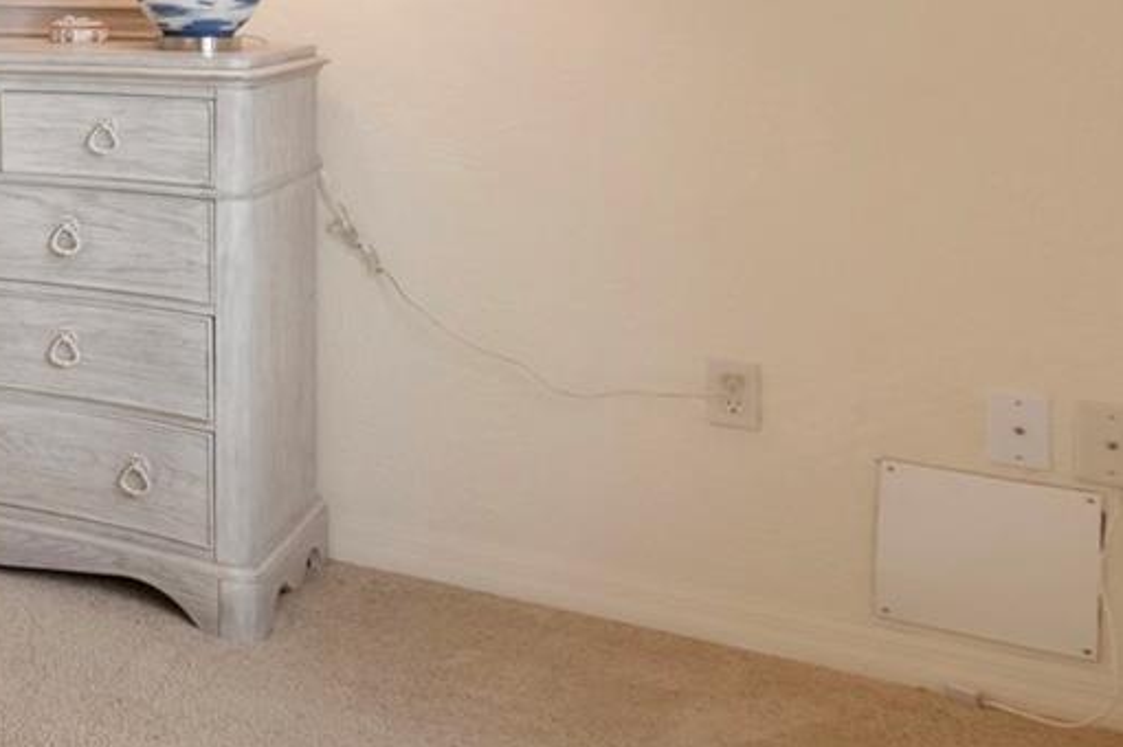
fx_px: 1465
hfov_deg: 29.3
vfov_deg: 26.8
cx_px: -486
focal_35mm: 47
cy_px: -29
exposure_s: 1/13
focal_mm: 10
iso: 320
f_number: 7.1
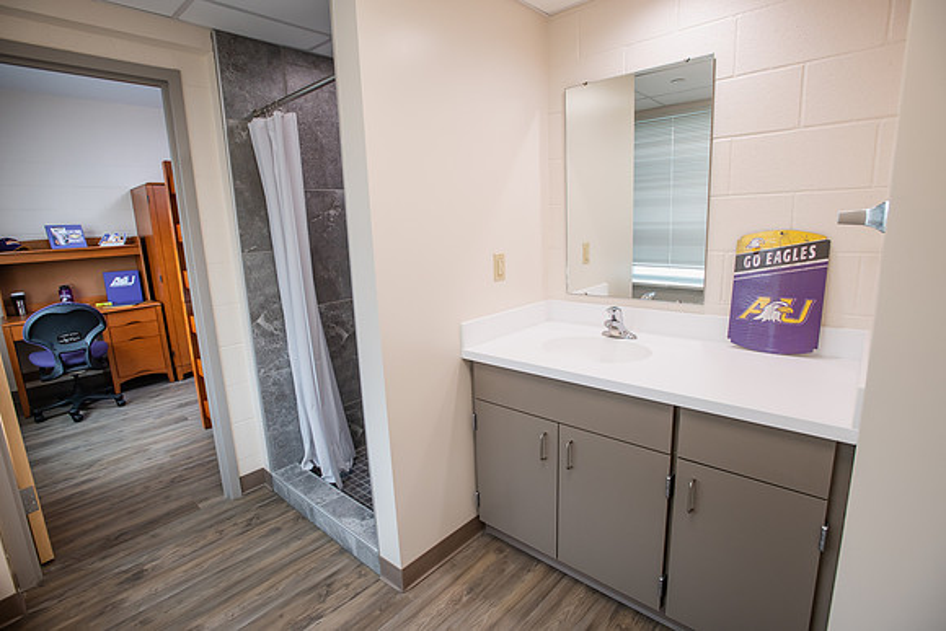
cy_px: 316
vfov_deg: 70.5
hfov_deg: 93.3
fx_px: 447
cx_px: 473
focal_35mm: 17
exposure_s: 1/60
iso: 400
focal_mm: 17
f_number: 6.3
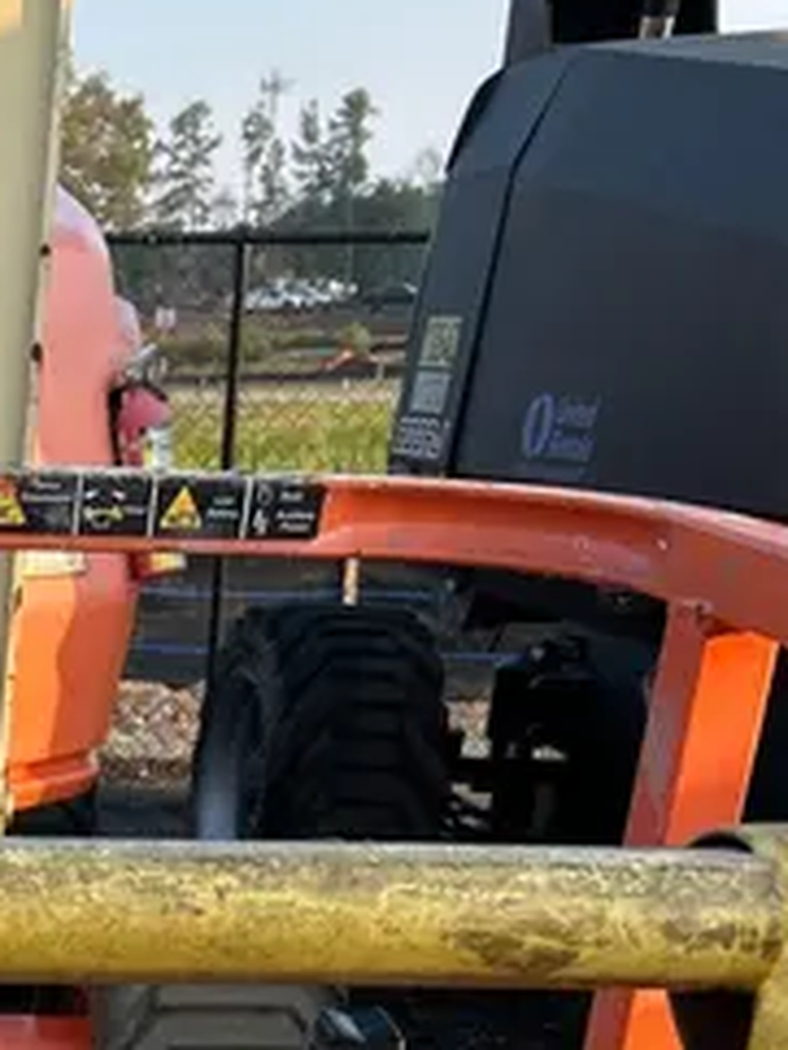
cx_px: -401
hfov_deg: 16.9
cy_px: 1396
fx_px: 2396
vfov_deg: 22.0
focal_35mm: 79
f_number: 1.5
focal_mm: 5.7
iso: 50
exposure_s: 1/723
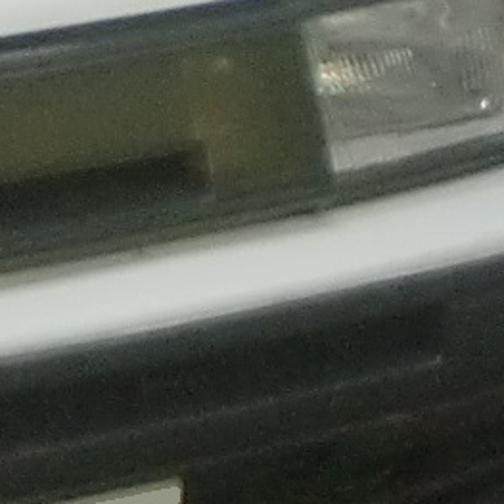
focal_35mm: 241
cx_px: -931
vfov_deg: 7.2
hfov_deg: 6.7
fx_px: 3970
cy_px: 46
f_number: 3.1
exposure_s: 1/60
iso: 160
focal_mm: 6.3
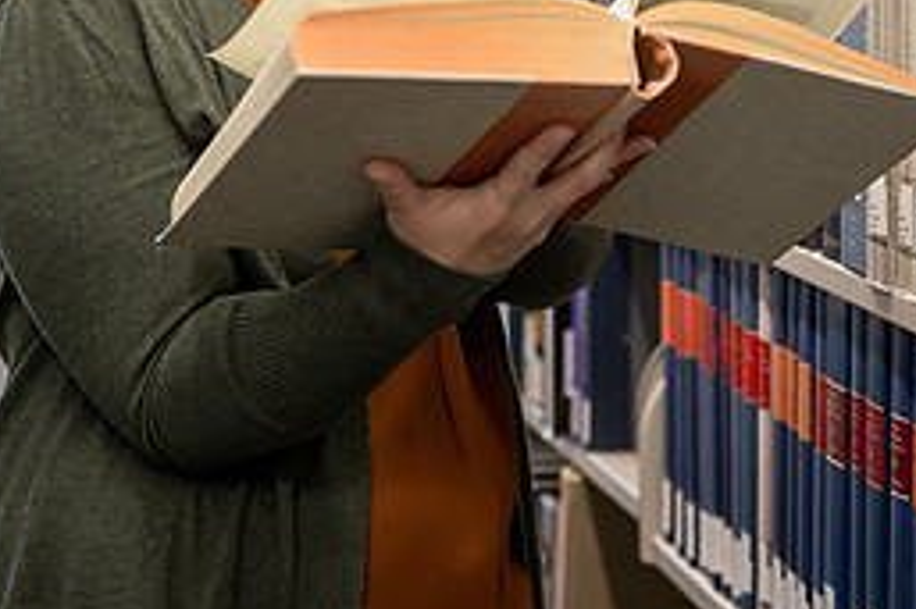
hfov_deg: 18.1
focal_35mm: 113
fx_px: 2873
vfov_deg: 11.9
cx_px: 492
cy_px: -30
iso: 800
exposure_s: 1/200
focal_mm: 50
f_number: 2.8
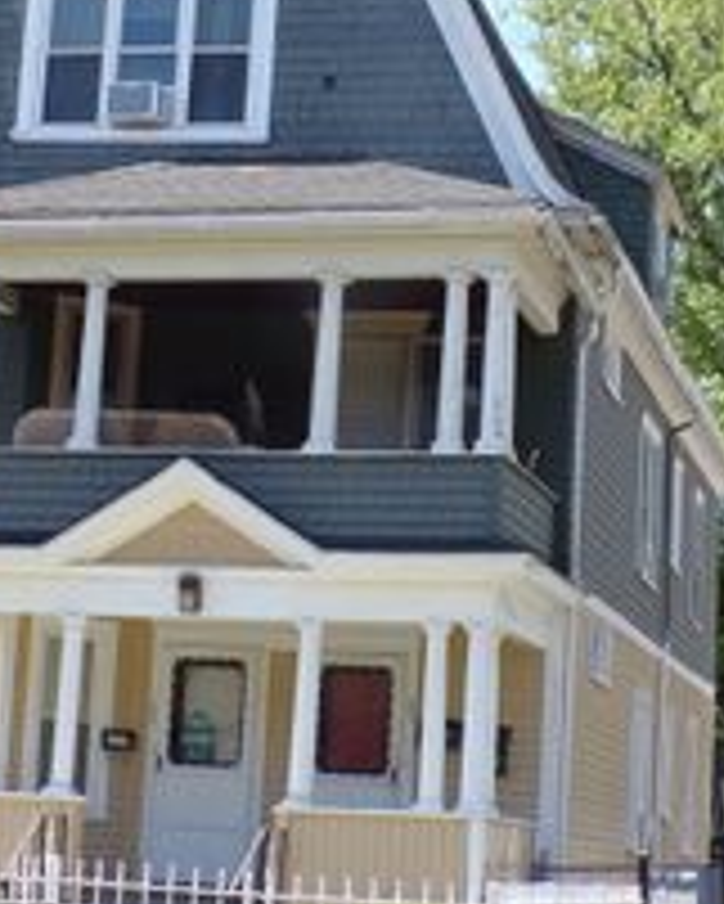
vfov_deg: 21.3
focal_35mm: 90
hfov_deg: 17.1
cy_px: 452
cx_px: 418
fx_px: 2409
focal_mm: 6.6
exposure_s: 1/210
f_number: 4.7
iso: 80
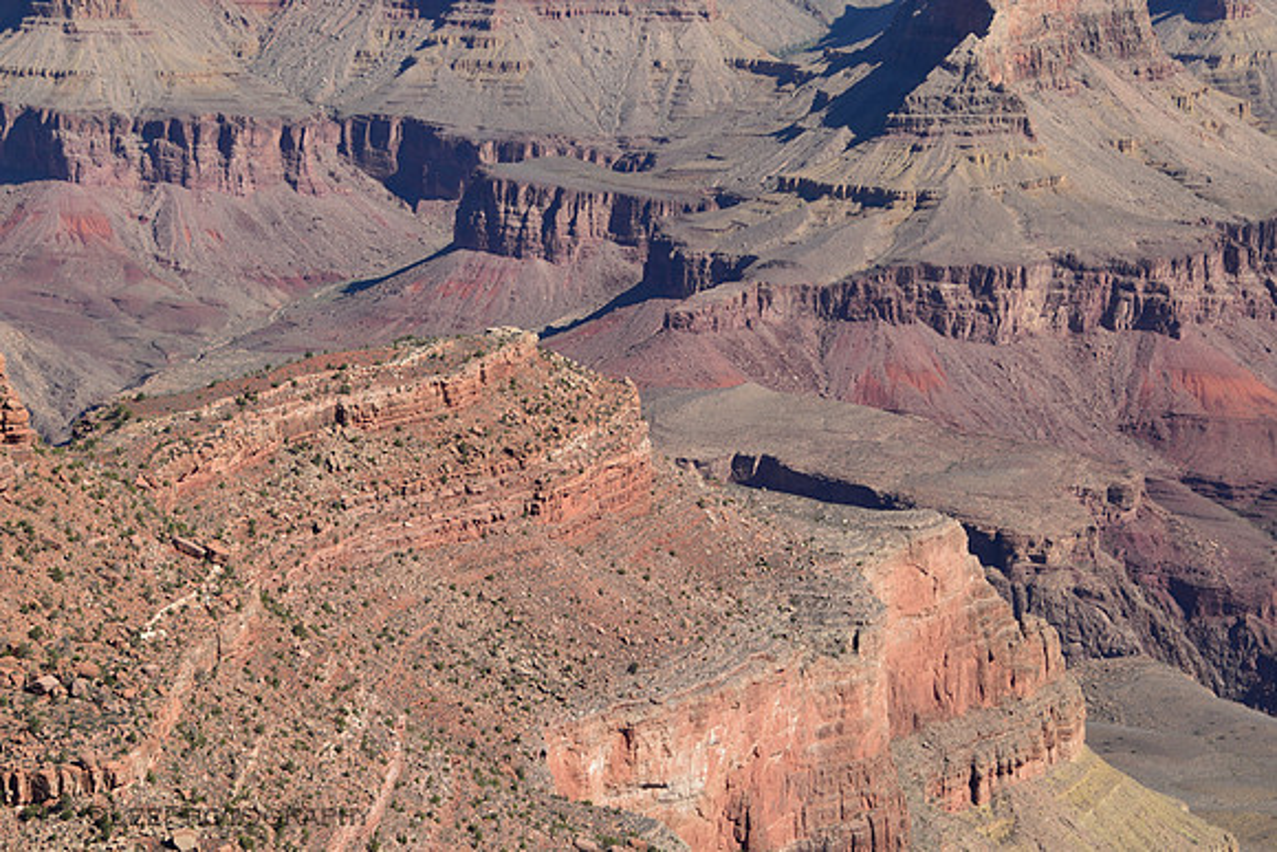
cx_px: 638
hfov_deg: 19.5
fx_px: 3725
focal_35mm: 105
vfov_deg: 13.0
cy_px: 426
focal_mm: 70
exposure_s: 1/125
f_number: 8
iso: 100
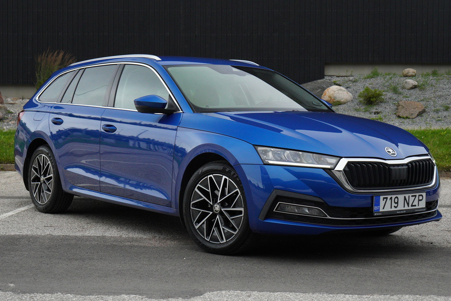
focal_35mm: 54
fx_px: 677
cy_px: 150
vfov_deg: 25.1
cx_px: 226
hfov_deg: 36.9
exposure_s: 1/800
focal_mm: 36
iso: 1250
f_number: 4.5
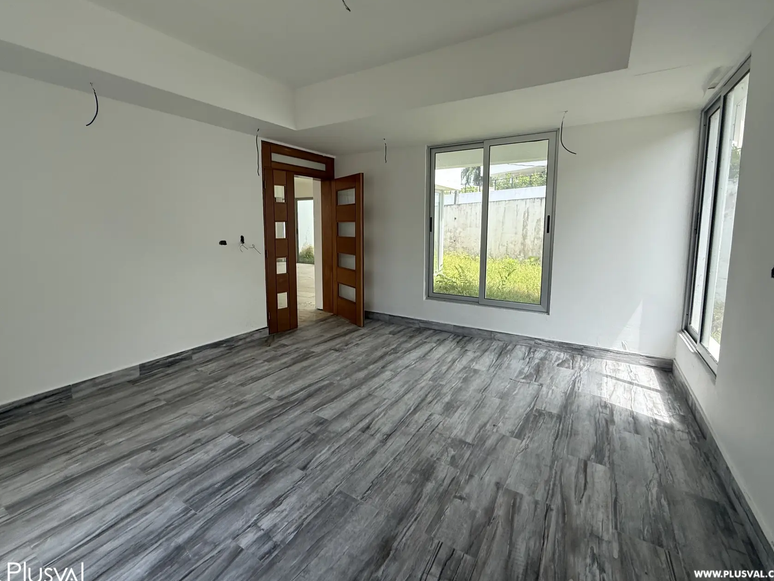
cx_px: 384
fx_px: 358
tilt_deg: -2.2
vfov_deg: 77.9
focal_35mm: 16
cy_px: 261
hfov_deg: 94.5
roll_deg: +0.8
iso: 64
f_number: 2.2
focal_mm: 2.22
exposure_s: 1/359
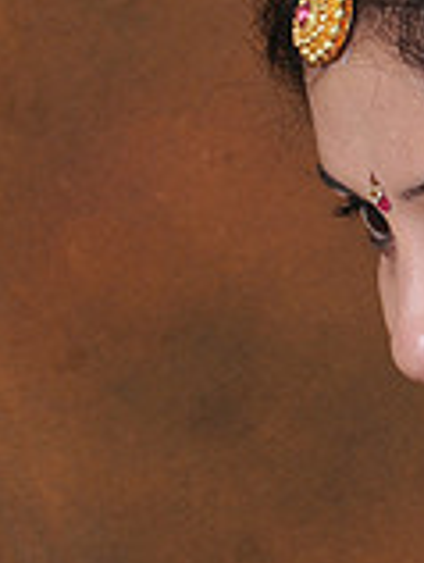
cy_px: 308
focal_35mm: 475
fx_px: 7737
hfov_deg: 3.1
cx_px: 563
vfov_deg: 4.2
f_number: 18
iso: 200
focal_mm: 90
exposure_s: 1/125
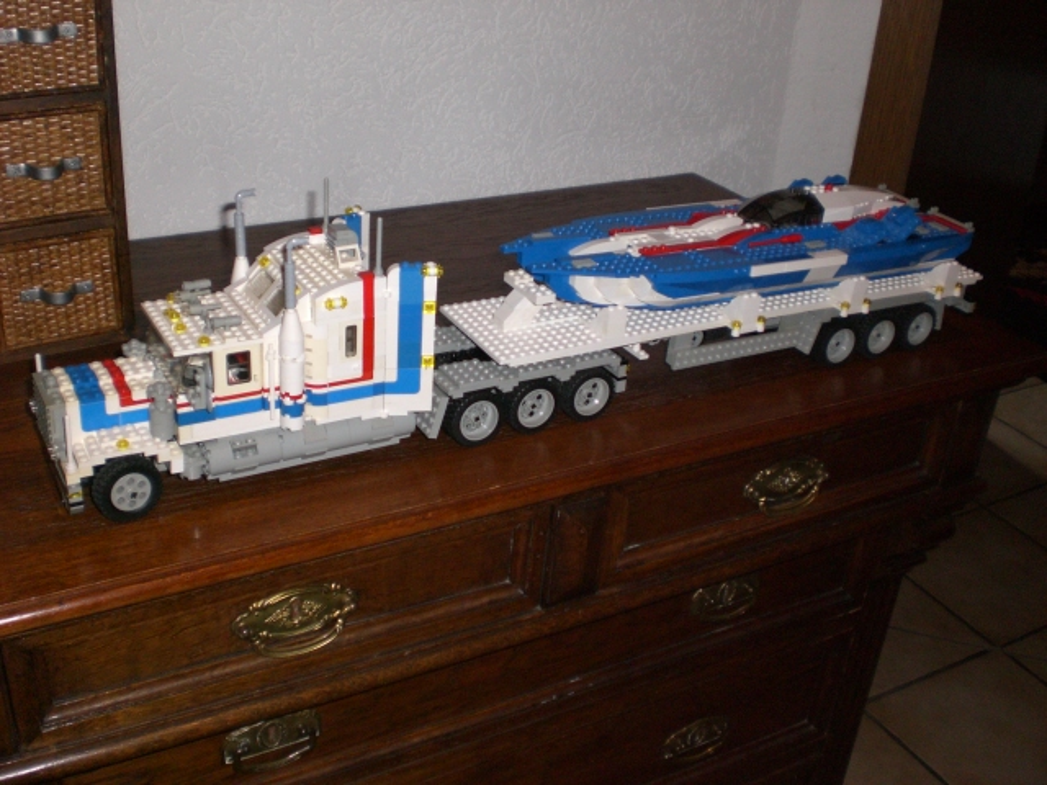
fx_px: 1149
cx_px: 524
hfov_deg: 49.0
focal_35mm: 38
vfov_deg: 37.7
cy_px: 392
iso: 200
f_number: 3.1
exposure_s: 1/60
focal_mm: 6.3
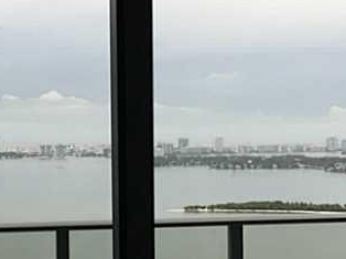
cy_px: 147
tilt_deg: +0.2
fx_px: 739
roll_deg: +0.0
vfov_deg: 19.9
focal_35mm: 74
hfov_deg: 26.2
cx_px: 110
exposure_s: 1/2326
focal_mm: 4.15
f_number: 2.2
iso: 40
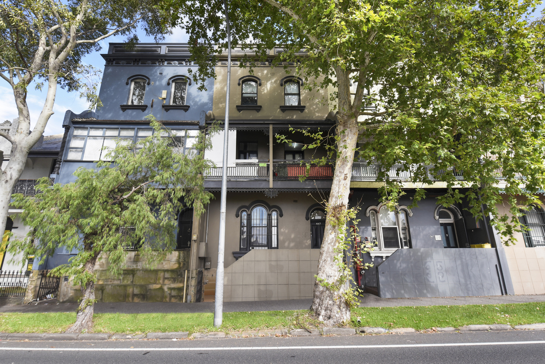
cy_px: 182
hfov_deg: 93.3
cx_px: 272
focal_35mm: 17
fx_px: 257
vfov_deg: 70.5
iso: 1250
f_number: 7.1
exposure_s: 1/250
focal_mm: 17
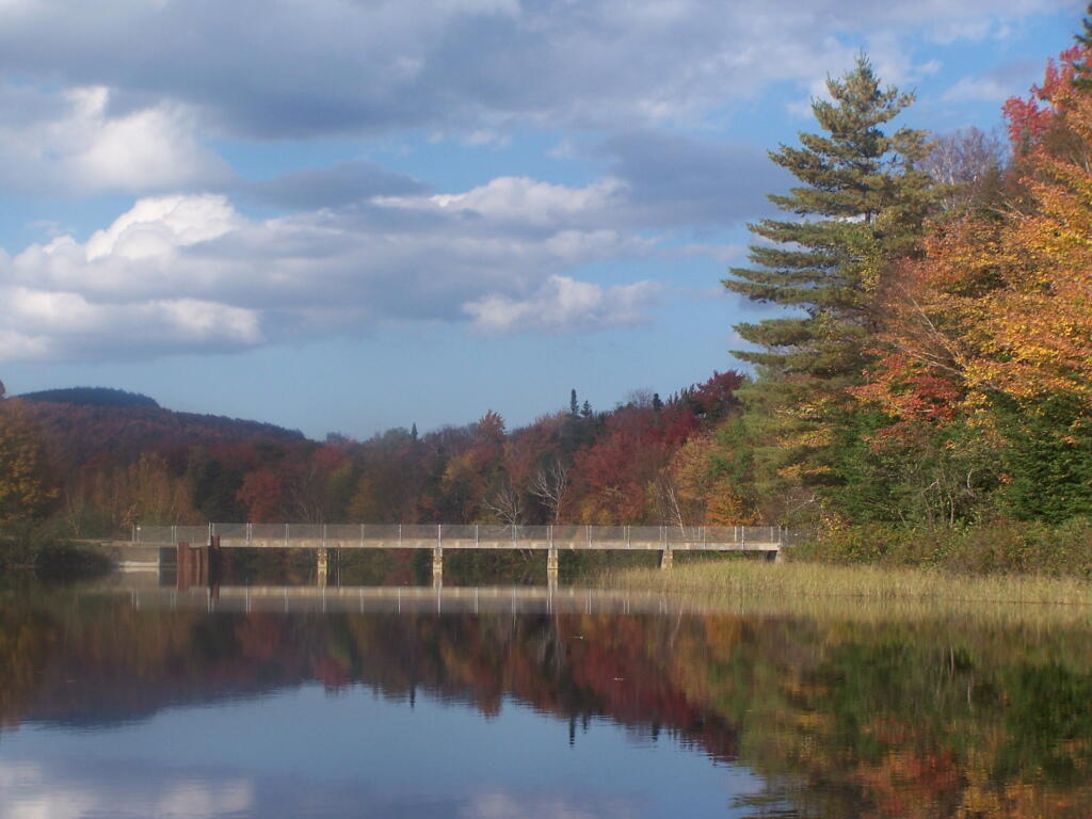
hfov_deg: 23.8
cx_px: 546
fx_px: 2587
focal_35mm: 82
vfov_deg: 18.0
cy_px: 410
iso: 80
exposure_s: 1/640
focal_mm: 13.7
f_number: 4.5
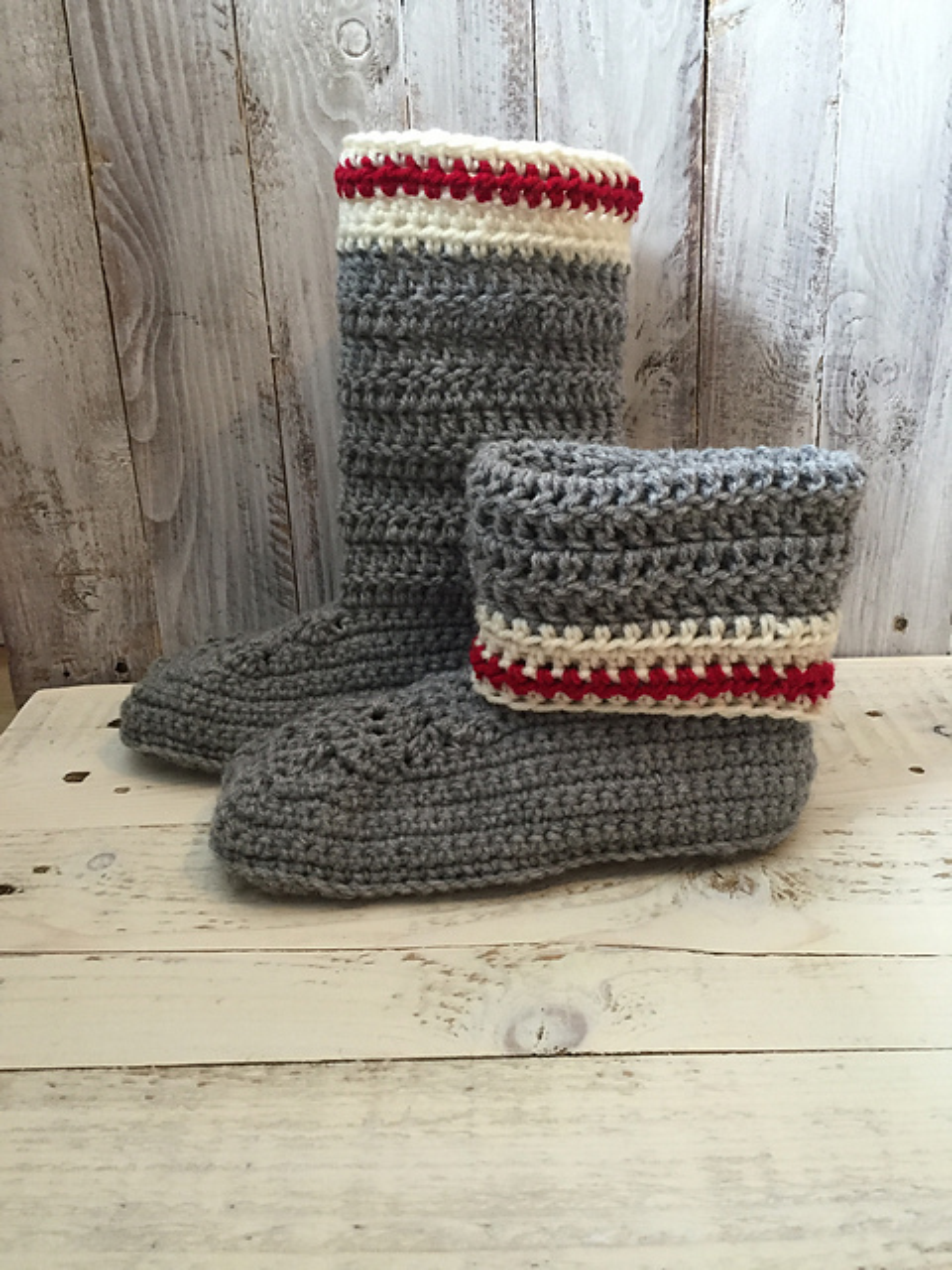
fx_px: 1063
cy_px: 635
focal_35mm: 29
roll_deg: +3.2
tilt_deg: -23.7
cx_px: 476
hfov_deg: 48.2
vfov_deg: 61.7
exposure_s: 1/30
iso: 200
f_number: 2.2
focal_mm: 4.15
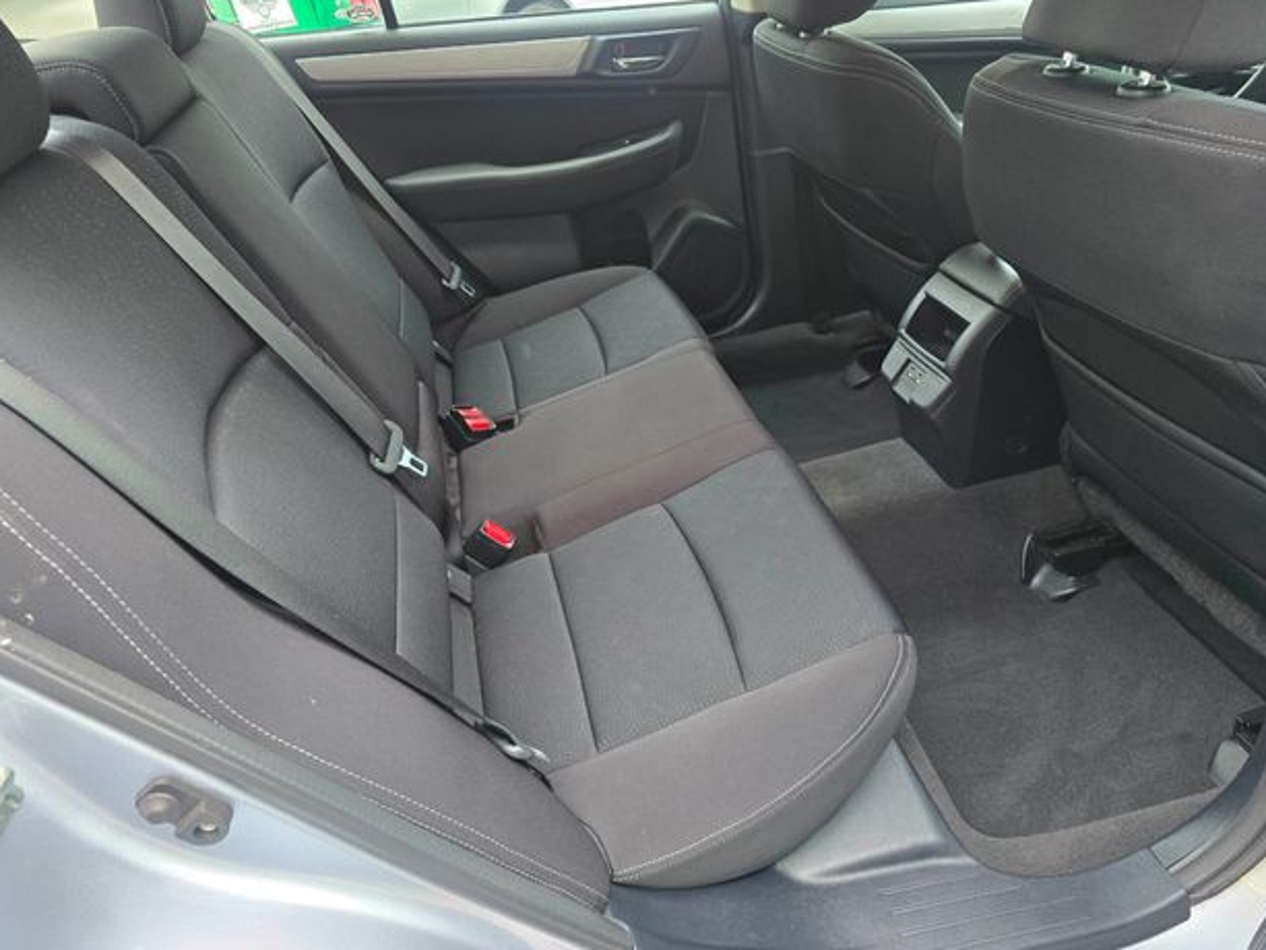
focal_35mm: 24
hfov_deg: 71.6
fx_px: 878
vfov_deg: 56.8
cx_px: 642
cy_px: 487
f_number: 1.7
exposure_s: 1/120
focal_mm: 6.3
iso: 320
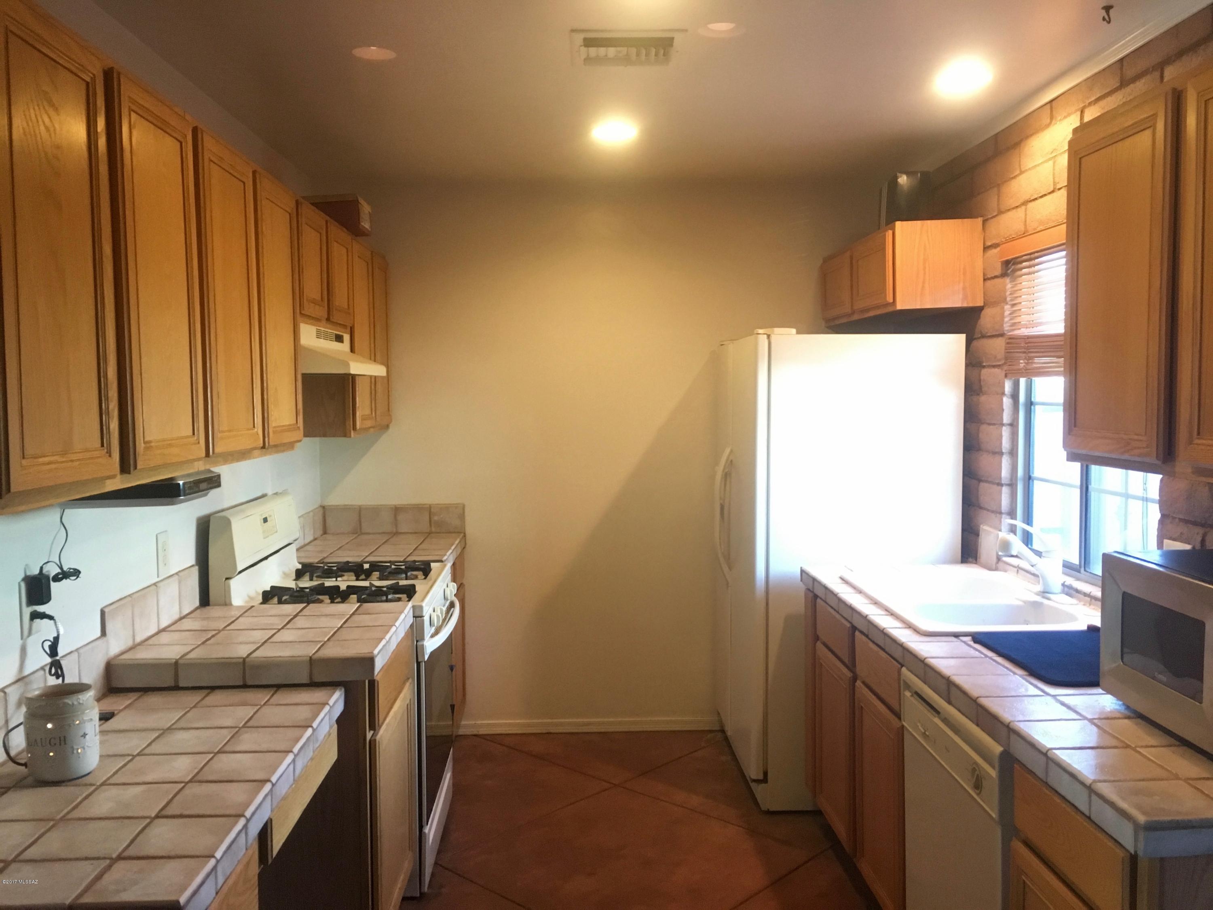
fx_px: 1016
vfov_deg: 48.2
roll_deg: +0.7
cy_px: 455
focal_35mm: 29
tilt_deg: -2.7
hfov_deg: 61.7
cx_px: 606
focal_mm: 4.15
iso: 200
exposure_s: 1/30
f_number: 2.2
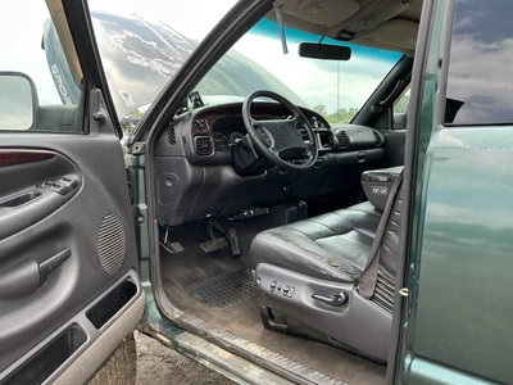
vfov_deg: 49.7
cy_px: 192
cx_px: 256
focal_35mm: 28
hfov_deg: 63.4
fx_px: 415
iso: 20
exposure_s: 1/206
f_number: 1.8
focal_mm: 3
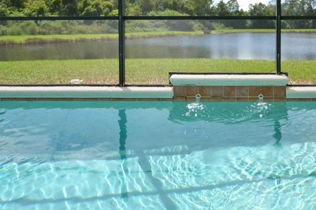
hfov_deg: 51.5
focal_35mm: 36
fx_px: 316
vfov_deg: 35.4
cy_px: 35
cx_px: 226
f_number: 22
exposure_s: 1/320
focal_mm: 10
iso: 1600
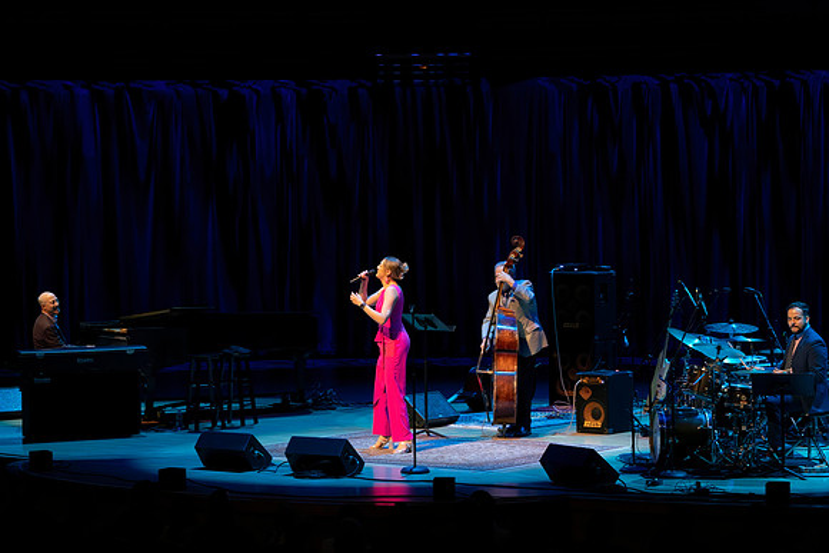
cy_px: 253
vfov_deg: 12.5
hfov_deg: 18.6
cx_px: 376
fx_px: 2526
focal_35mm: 110
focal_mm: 100
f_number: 5.6
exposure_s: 1/250
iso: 3200
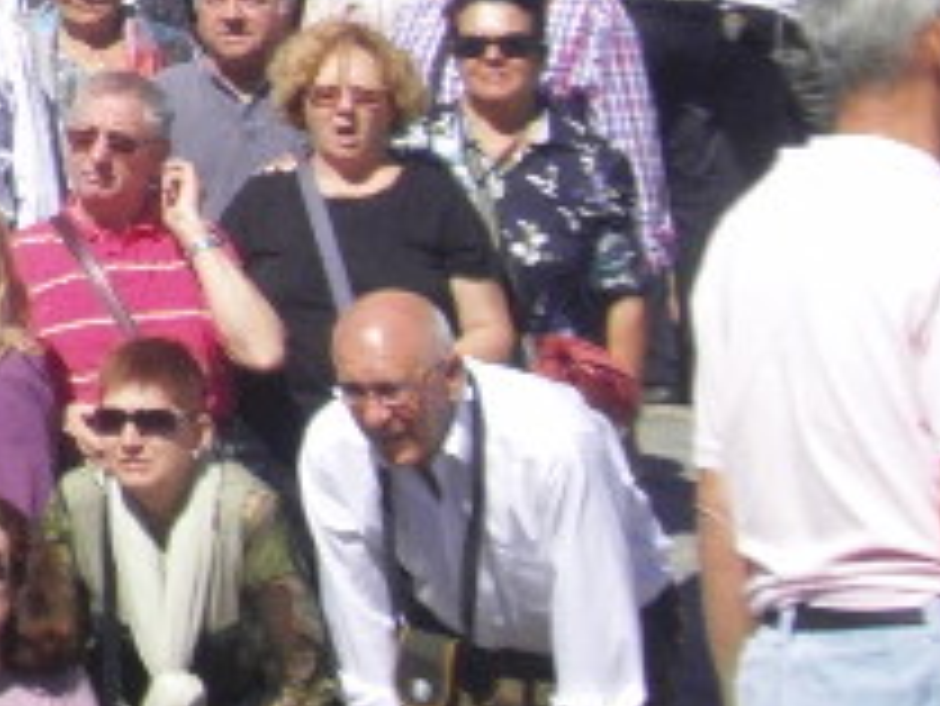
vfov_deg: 7.4
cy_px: -508
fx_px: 5325
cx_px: -1084
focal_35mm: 196
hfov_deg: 9.3
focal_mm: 7.1
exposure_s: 1/200
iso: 80
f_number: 9.1
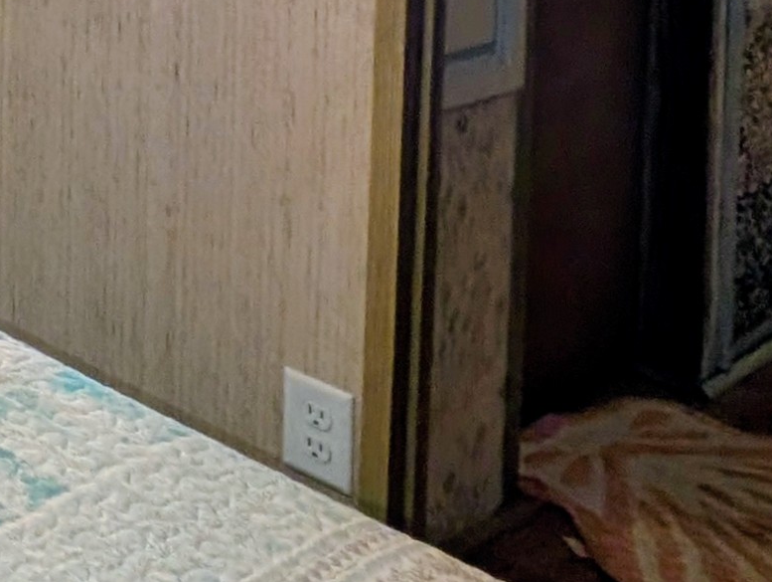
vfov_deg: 19.2
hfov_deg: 19.3
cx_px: -750
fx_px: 1385
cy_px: -401
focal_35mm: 62
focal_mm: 2.23
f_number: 1.95
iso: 219
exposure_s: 1/60
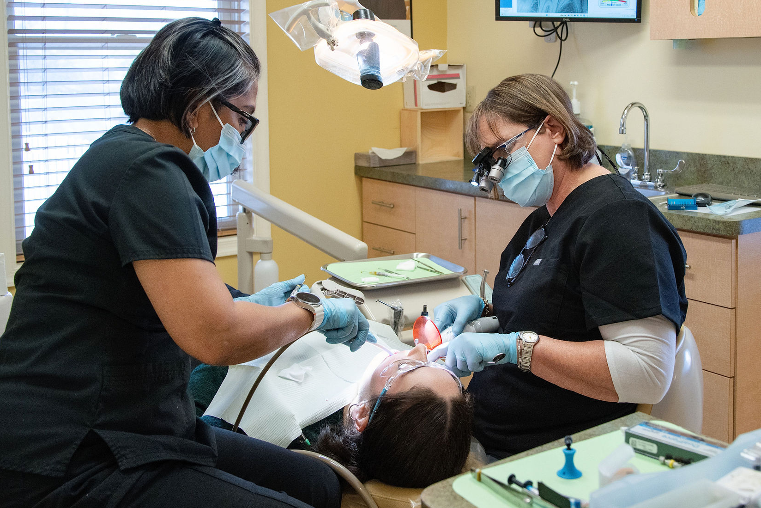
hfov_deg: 47.2
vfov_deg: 32.6
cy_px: 225
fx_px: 867
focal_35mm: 41
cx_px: 450
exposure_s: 1/160
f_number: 5.6
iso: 2500
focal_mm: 33
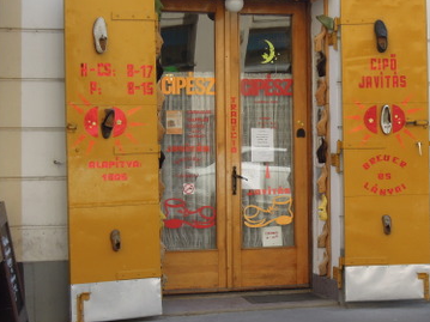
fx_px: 1031
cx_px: 275
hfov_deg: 23.5
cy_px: 124
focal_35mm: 83
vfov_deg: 17.7
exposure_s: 1/250
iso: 160
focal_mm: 11.1
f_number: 4.2
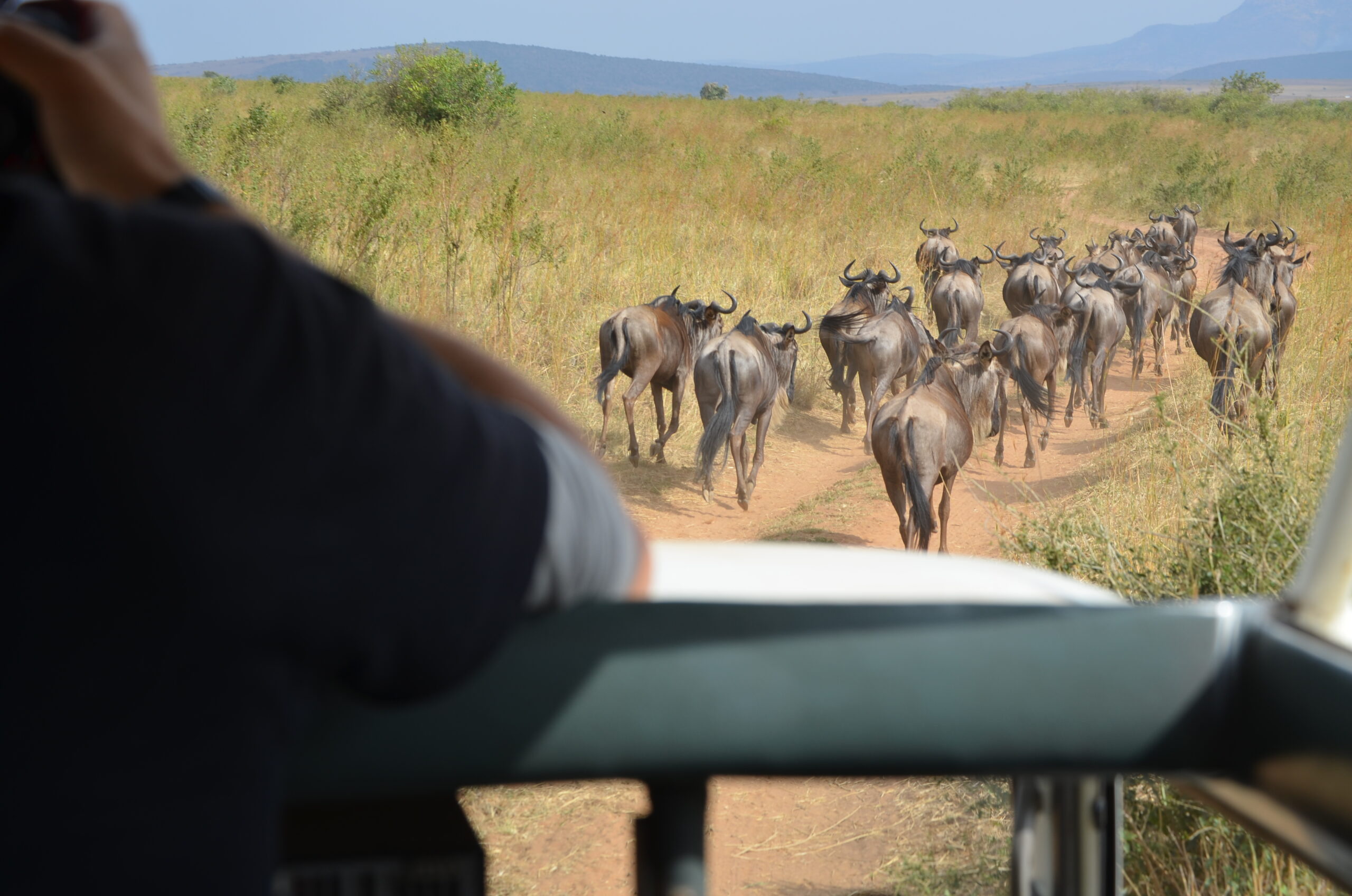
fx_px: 3092
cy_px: 448
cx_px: 676
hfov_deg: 24.7
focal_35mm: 82
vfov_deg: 16.5
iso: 100
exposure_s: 1/250
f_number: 8
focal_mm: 55
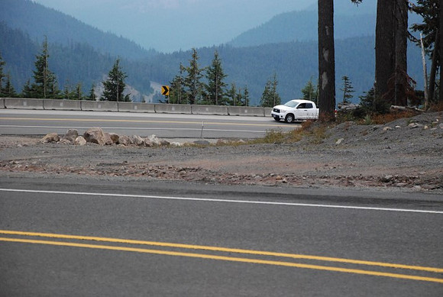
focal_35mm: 120
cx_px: 222
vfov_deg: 11.5
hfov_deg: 17.0
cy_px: 148
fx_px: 1479
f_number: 5.6
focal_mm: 80
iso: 1600
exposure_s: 1/4000
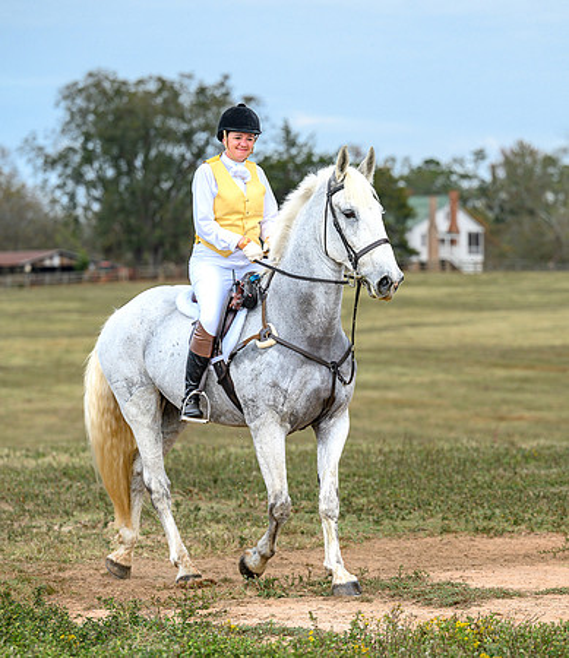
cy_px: 350
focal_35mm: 174
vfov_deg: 10.8
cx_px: 381
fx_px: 3497
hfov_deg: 9.3
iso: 400
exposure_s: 1/1000
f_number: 3.5
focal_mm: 120
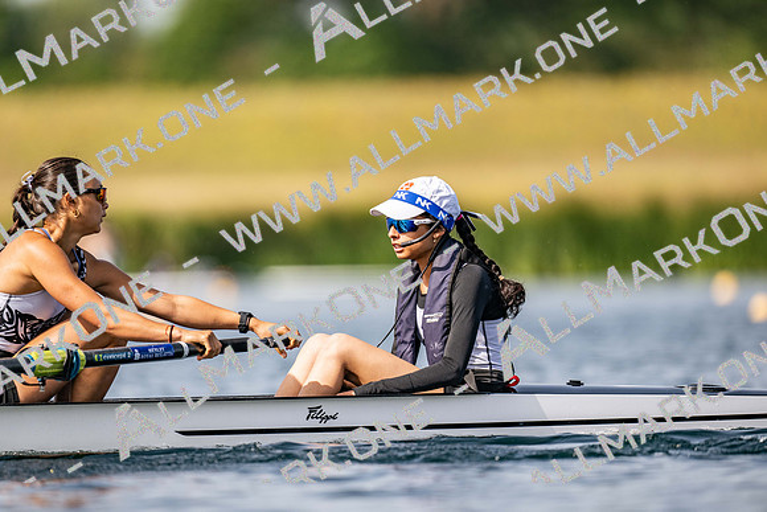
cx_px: 384
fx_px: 12786
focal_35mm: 600
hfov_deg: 3.4
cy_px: 256
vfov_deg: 2.3
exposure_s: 1/2500
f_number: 4
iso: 180
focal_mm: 600
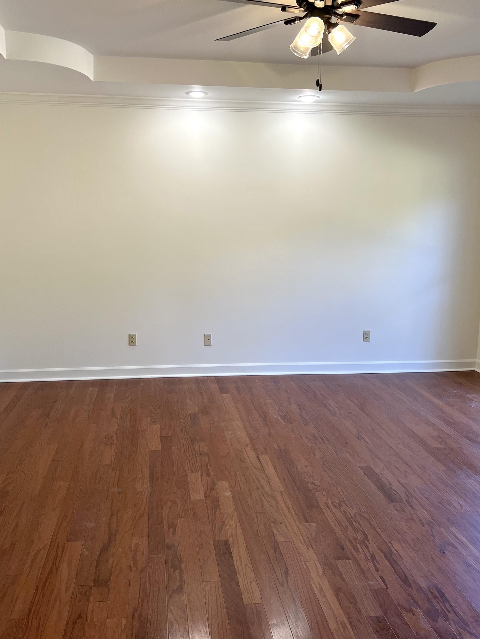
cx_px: 220
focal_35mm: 30
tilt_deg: -9.1
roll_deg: -1.1
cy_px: 302
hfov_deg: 46.8
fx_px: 555
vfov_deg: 59.9
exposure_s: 1/120
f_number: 1.5
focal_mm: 5.7
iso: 80
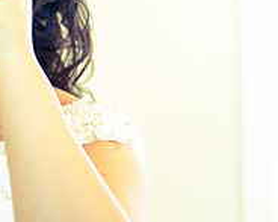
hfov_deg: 13.5
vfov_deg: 10.7
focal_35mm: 142
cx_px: 63
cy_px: -30
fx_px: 1168
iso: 1000
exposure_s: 1/100
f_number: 2.8
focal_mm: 48
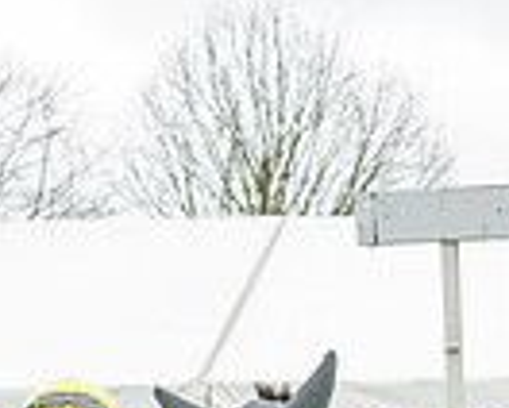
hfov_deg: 10.7
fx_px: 2701
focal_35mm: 179
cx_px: 399
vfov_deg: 8.5
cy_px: 589
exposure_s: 1/400
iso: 800
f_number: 5
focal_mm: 35
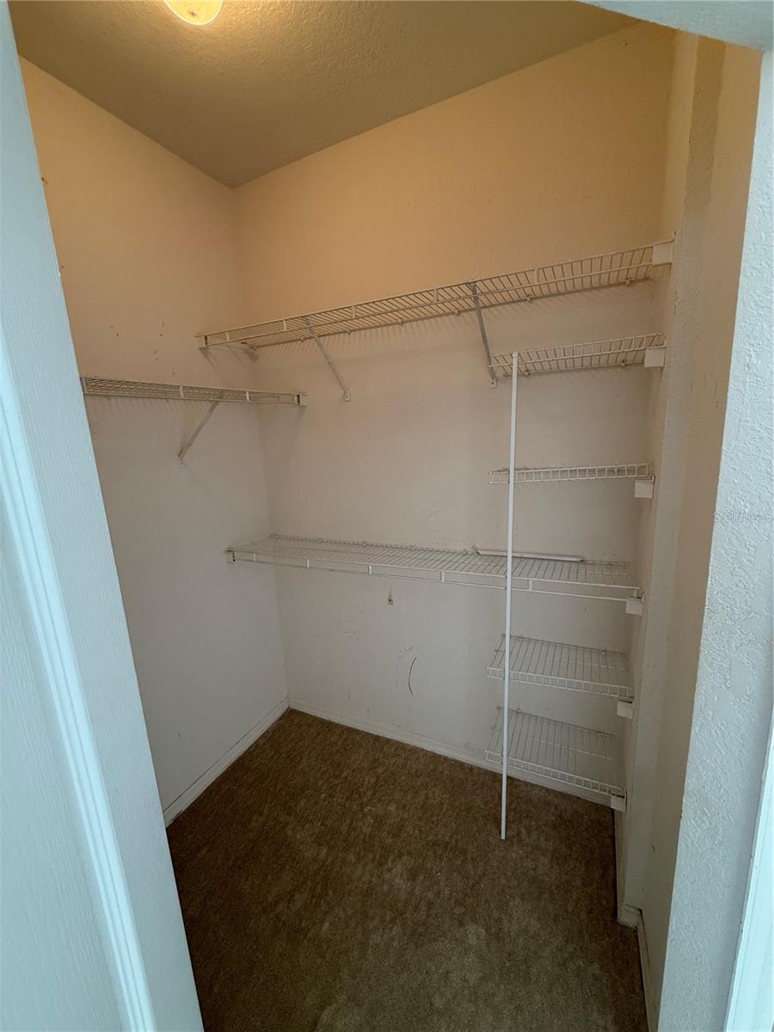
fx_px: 417
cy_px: 516
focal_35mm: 14
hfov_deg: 85.7
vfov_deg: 102.1
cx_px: 387
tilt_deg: -10.6
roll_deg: +2.7
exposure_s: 1/60
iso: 200
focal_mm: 2.22
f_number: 2.2
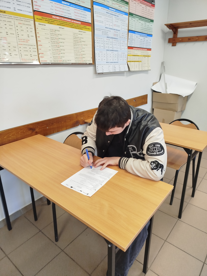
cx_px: 104
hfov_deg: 56.8
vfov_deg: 71.6
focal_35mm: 24
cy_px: 138
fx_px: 191
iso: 100
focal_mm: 5.31
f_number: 1.7
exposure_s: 1/33
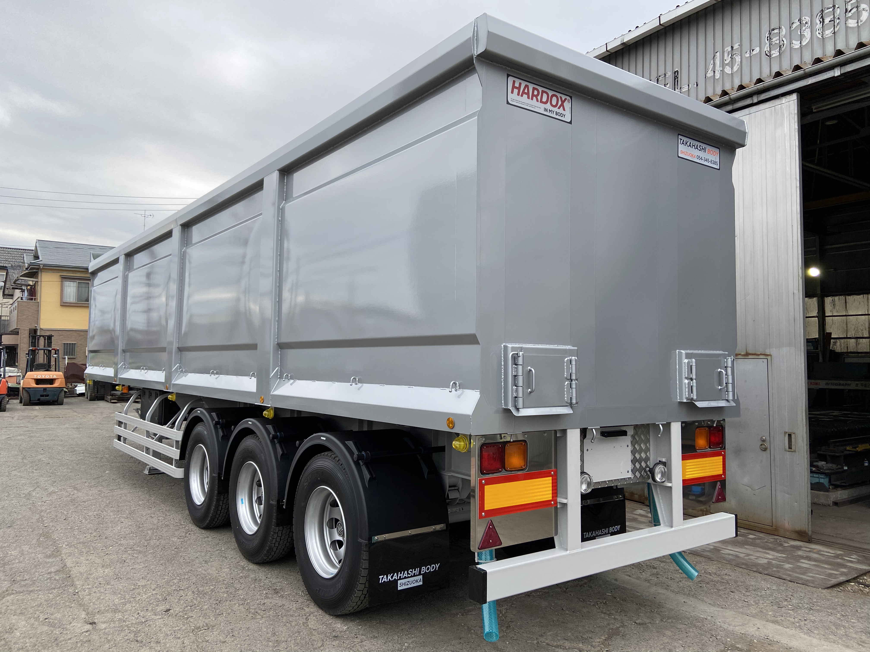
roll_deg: -0.2
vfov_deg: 53.1
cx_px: 435
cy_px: 326
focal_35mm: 26
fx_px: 653
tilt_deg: +3.6
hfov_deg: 67.3
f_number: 1.8
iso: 32
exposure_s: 1/594
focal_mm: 4.25
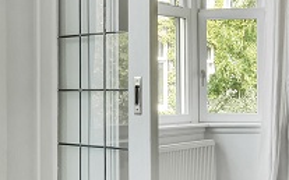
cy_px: 110
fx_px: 582
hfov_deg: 27.8
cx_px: 117
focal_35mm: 74
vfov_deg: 17.6
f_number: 13
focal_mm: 10
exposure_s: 1/10
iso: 200
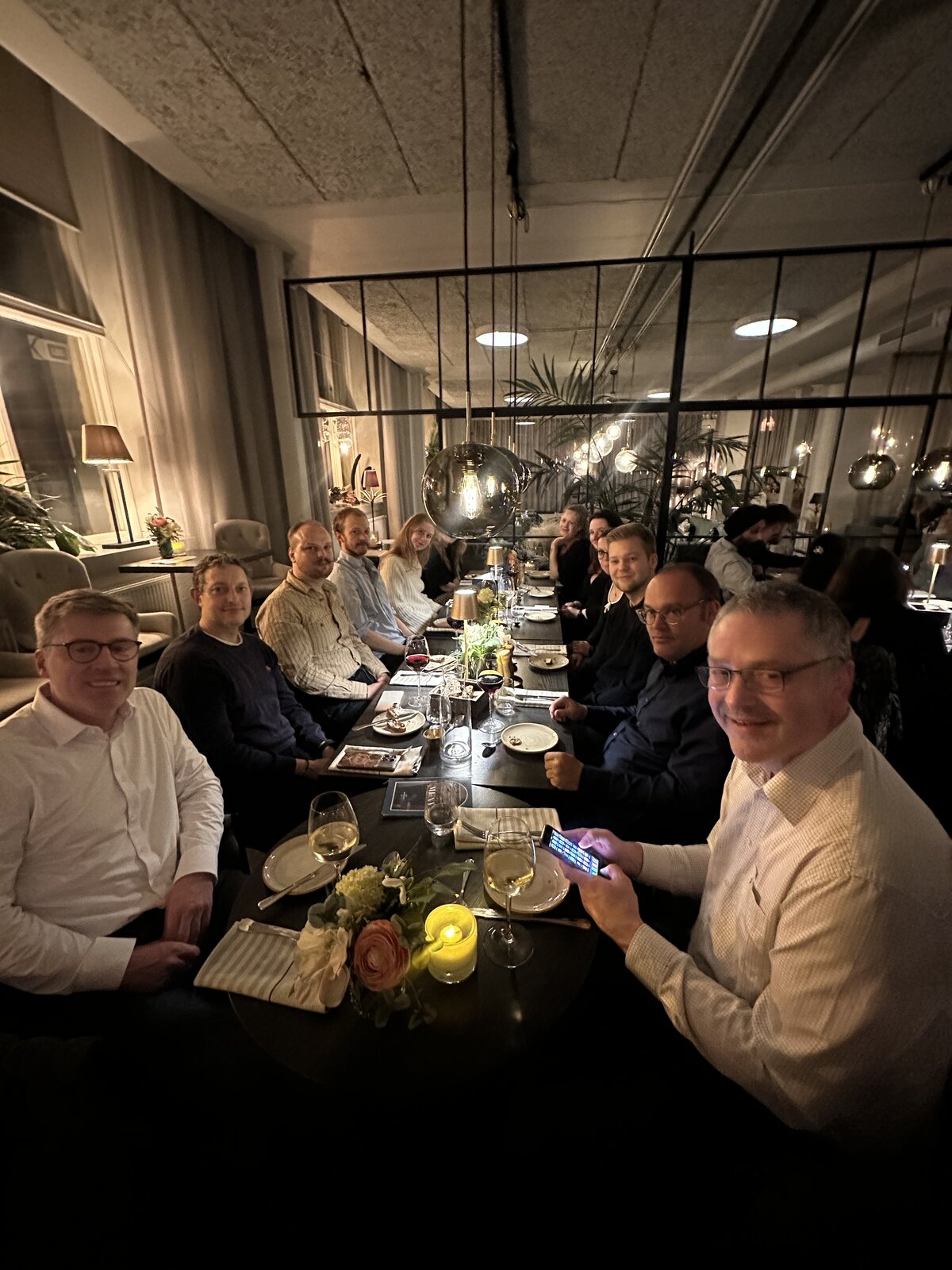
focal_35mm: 14
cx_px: 476
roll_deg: +0.7
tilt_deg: -17.9
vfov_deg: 102.1
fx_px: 513
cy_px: 635
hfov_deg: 85.7
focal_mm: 2.22
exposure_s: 1/25
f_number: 2.2
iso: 1600
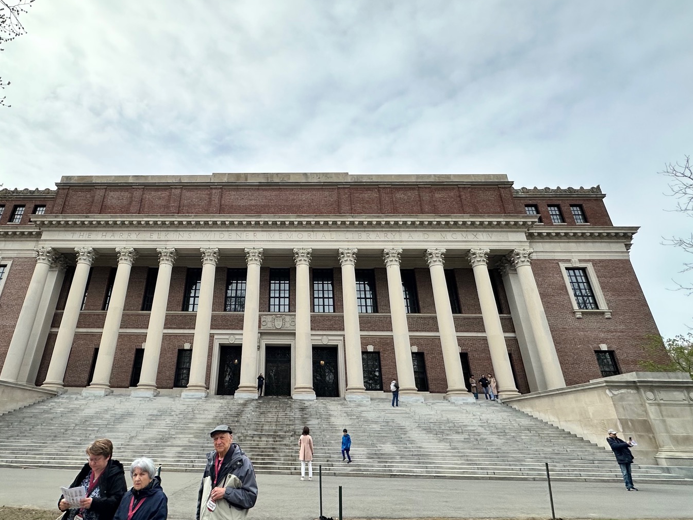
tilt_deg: +26.4
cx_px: 280
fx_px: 400
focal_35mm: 20
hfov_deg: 80.9
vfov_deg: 65.9
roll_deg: -1.3
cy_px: 240
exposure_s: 1/3125
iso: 50
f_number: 2.2
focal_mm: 2.22
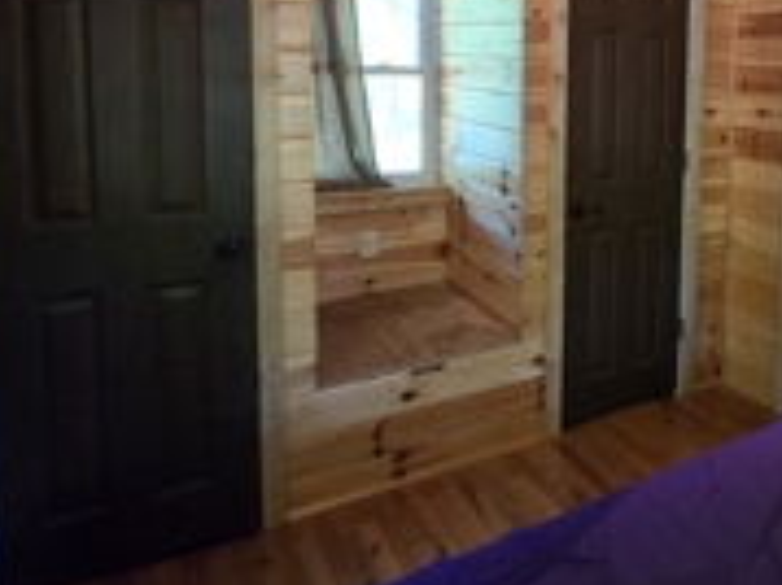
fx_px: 655
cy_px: 135
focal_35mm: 29
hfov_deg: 57.5
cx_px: 616
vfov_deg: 46.2
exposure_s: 1/60
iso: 1000
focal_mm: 2.2
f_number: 2.2
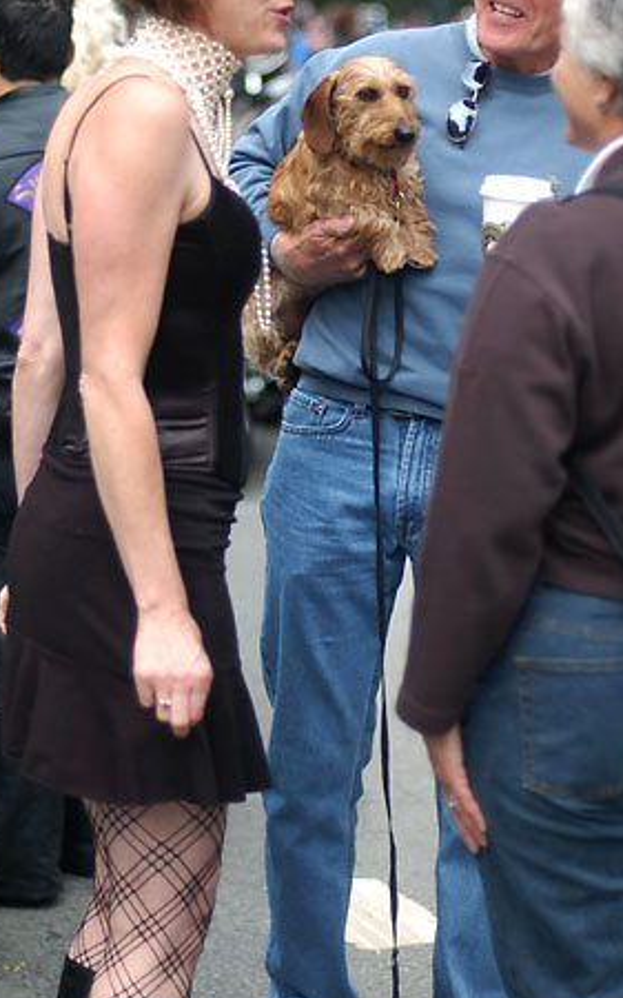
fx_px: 2773
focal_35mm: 102
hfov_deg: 12.8
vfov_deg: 20.4
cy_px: 413
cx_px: 304
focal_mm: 50
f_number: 1.4
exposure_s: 1/800
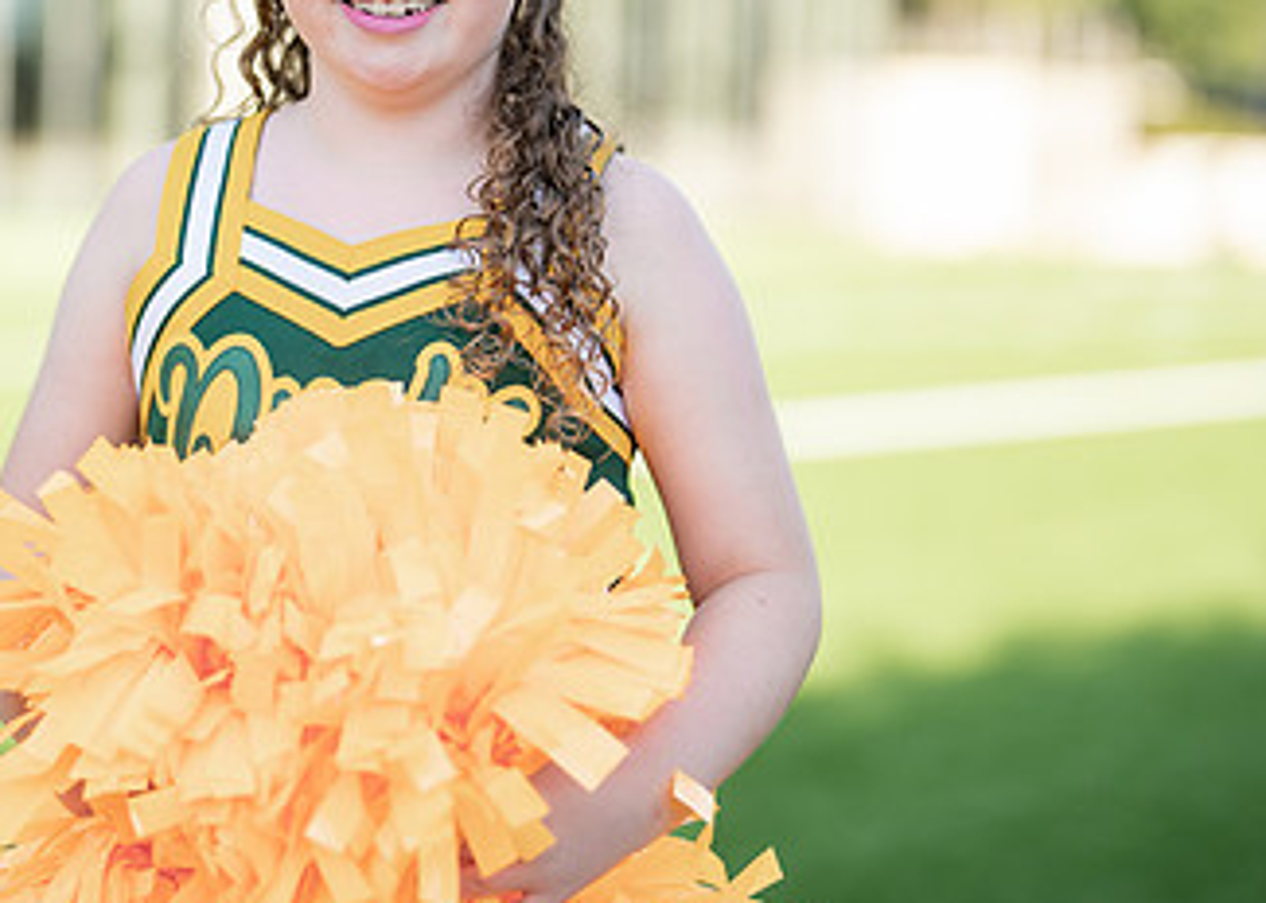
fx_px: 3487
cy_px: 302
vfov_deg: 14.7
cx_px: 430
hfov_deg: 20.5
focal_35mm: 97
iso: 100
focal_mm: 50
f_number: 1.2
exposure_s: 1/1600
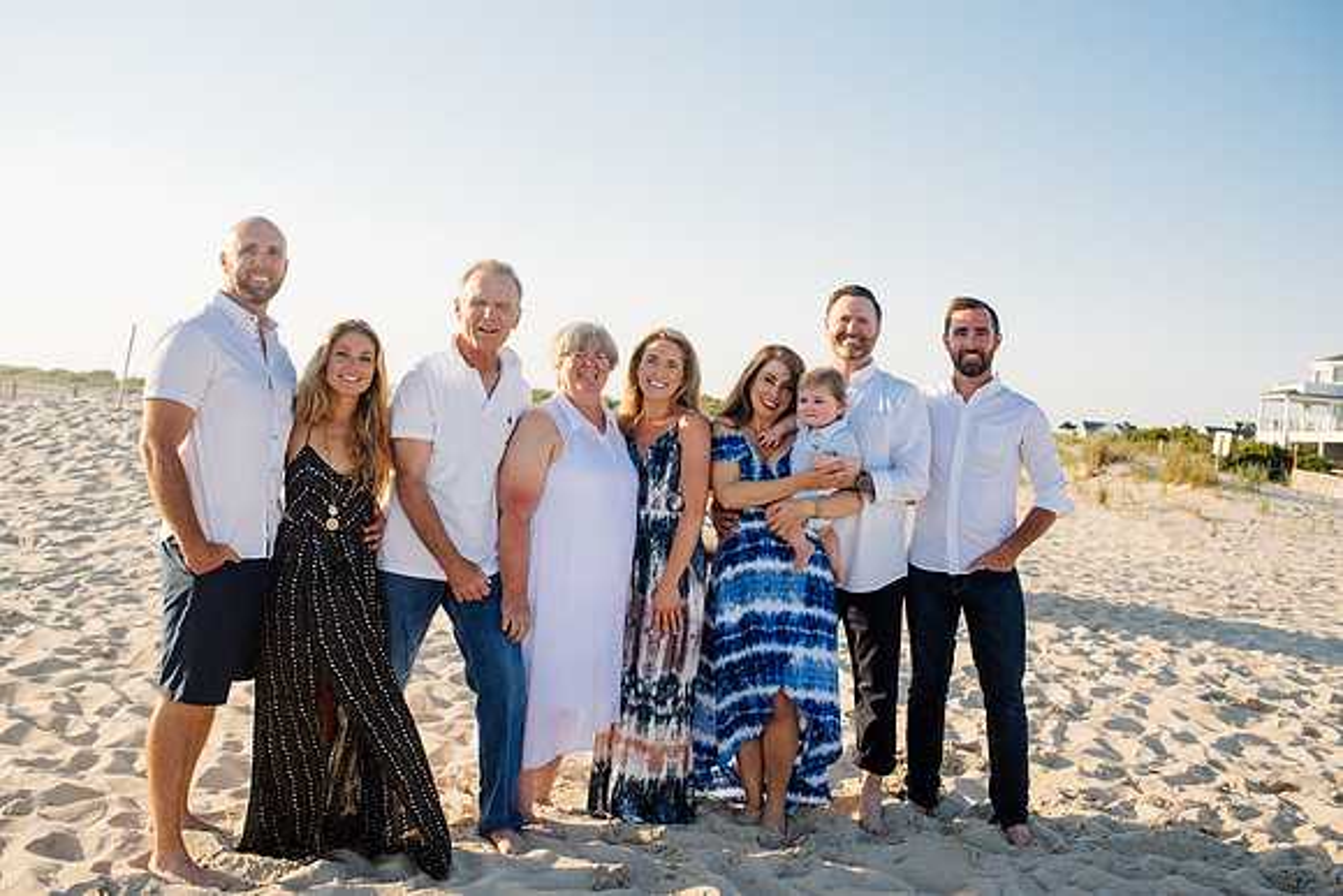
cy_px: 448
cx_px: 672
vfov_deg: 37.9
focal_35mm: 35
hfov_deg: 54.4
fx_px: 1306
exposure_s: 1/800
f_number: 4
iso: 160
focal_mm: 35
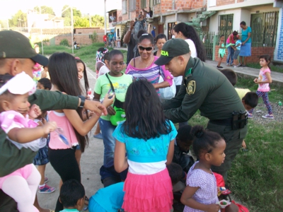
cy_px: 106
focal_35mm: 32
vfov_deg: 44.2
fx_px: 262
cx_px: 142
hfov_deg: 56.8
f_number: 2.8
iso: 64
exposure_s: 1/100
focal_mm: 5.7
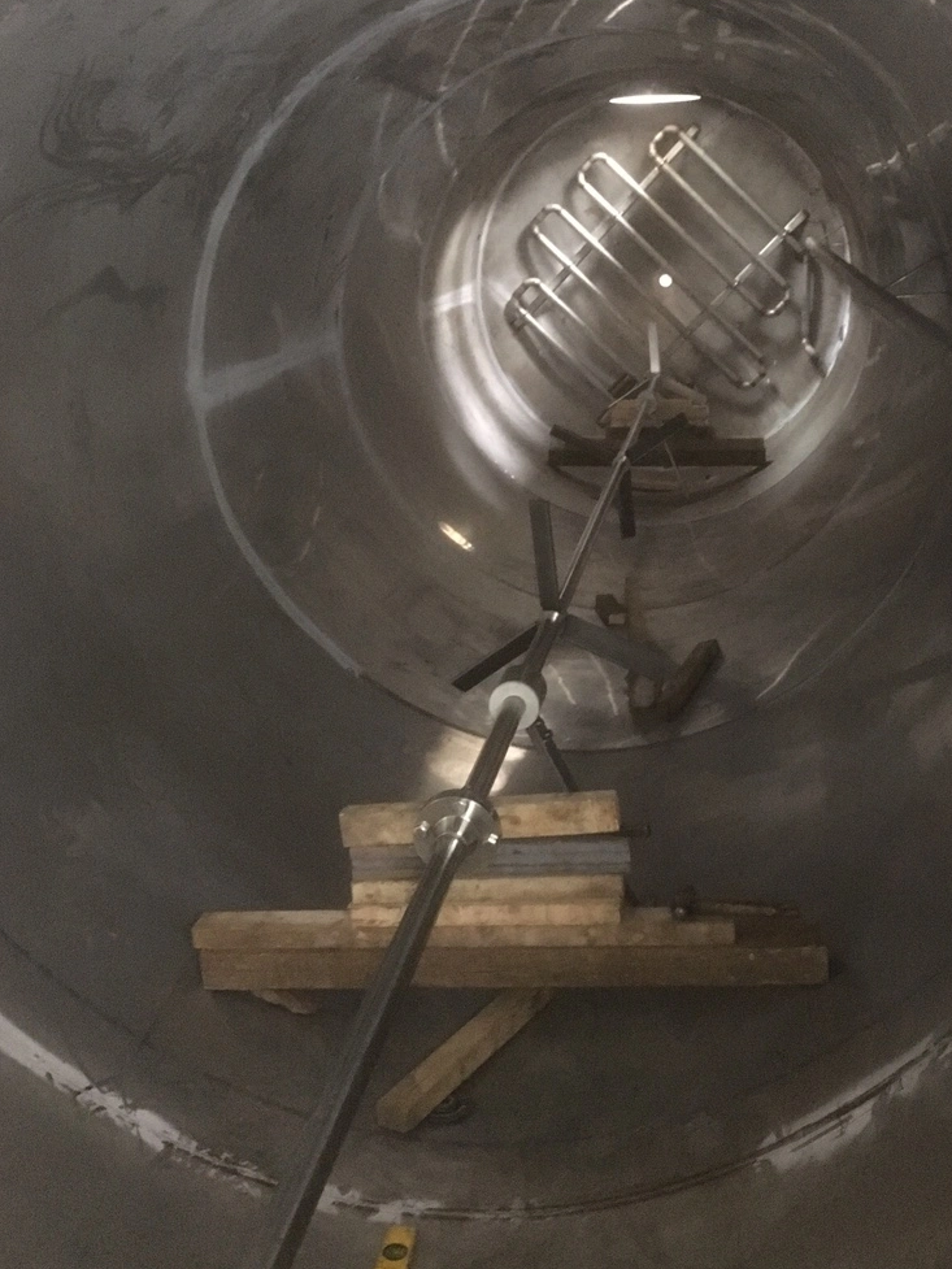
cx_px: 582
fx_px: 1393
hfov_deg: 37.5
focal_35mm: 38
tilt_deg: -15.0
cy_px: 555
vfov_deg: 48.9
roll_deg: +3.0
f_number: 2.2
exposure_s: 1/17
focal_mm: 4.15
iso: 640
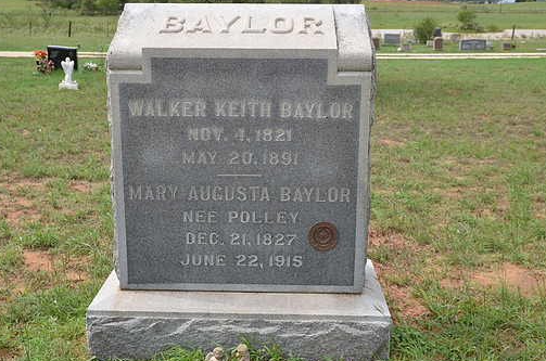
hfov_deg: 43.7
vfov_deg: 29.7
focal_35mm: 45
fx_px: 681
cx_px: 269
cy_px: 167
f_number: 6.3
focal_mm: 26
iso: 200
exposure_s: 1/160
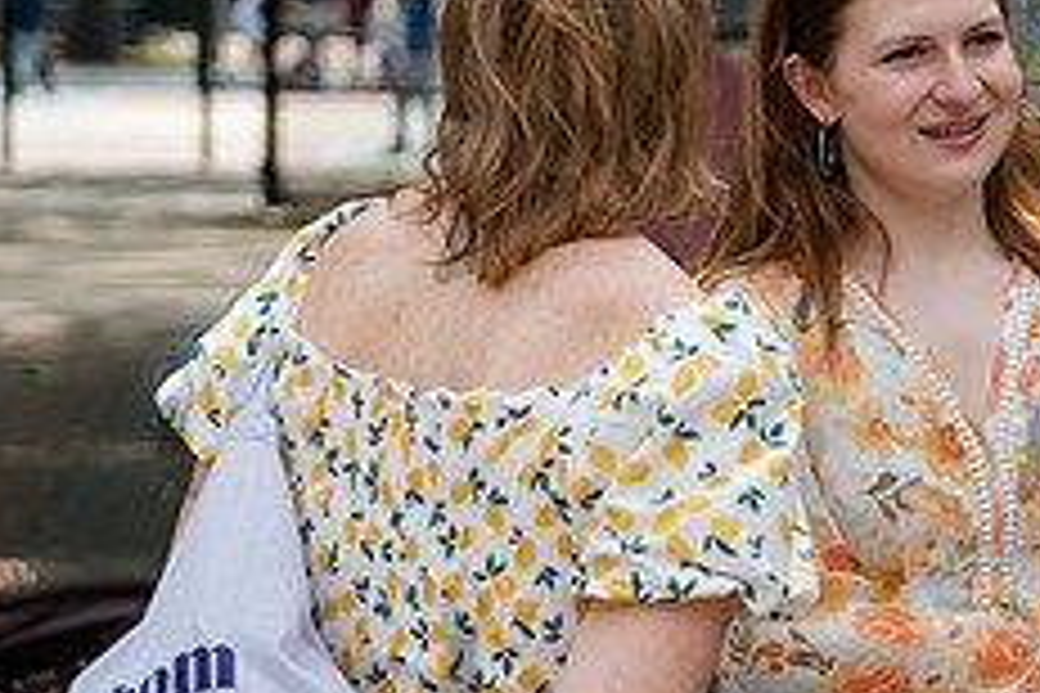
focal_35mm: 195
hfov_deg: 10.5
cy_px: 324
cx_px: 1025
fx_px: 5633
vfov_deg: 7.0
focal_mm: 70
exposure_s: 1/1000
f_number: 3.2
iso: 250
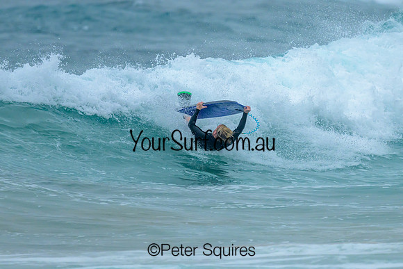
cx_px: 196
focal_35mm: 1100
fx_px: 12320
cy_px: 84
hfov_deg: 1.9
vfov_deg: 1.3
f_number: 6.3
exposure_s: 1/2000
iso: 800
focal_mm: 800
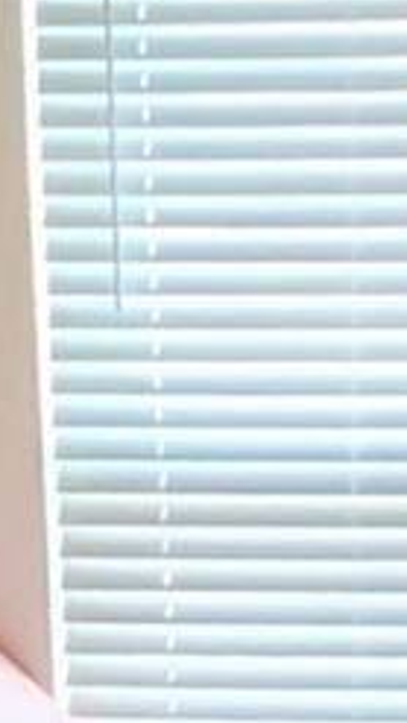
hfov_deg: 10.2
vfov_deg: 19.2
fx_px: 2071
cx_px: 855
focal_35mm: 108
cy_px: 729
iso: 76
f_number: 1.7
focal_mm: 2.02
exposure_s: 1/120
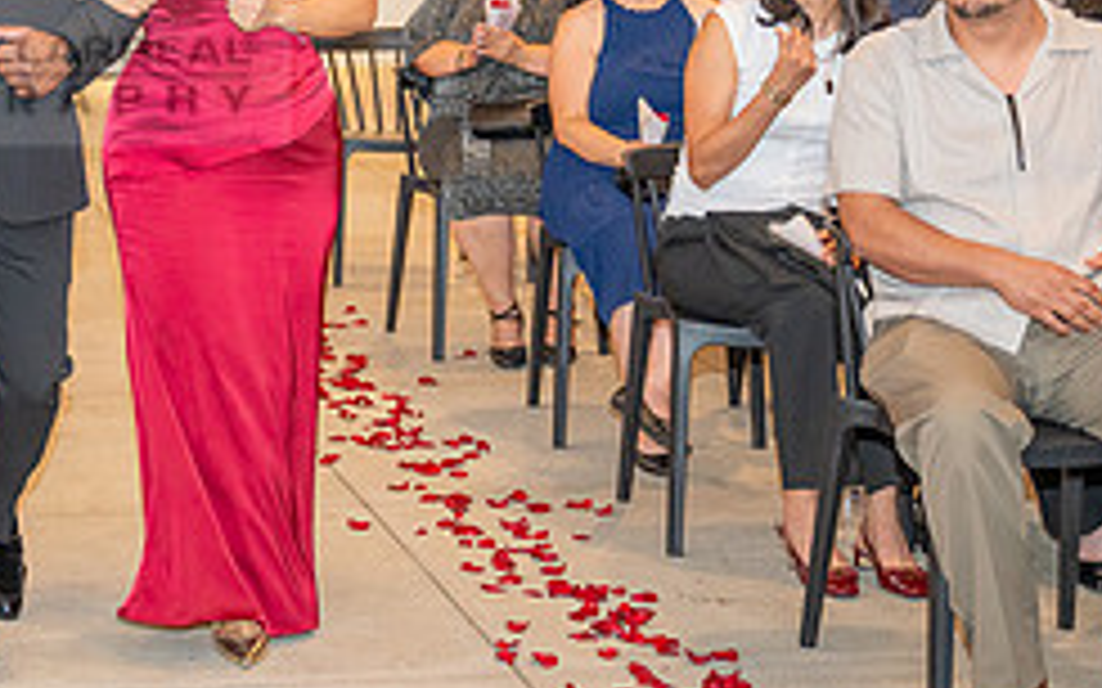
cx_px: -90
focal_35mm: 94
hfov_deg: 21.1
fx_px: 2822
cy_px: 38
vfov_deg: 13.7
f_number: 2.8
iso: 1000
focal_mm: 39
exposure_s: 1/200
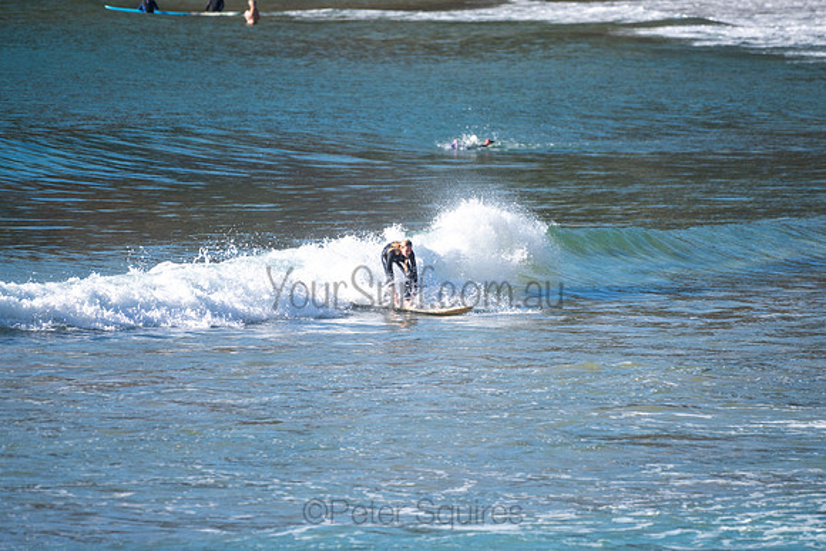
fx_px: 13736
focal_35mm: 599
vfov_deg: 2.3
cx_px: 422
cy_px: 269
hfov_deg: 3.4
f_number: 5.6
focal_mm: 500
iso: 100
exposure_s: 1/400
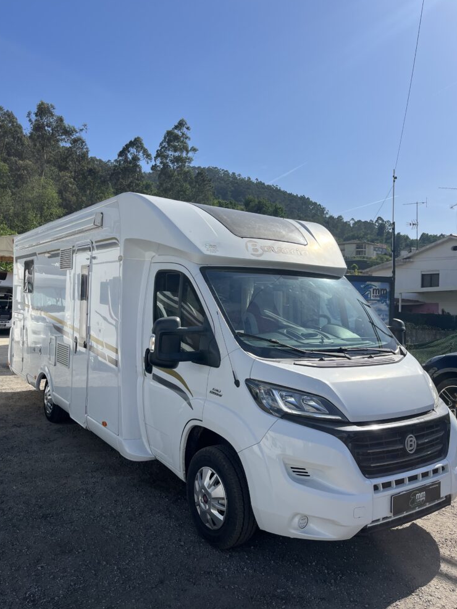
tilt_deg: -1.5
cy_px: 308
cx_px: 228
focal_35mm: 27
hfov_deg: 51.4
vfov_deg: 65.3
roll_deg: -0.4
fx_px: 475
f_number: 1.6
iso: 50
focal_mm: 5.1
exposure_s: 1/5319
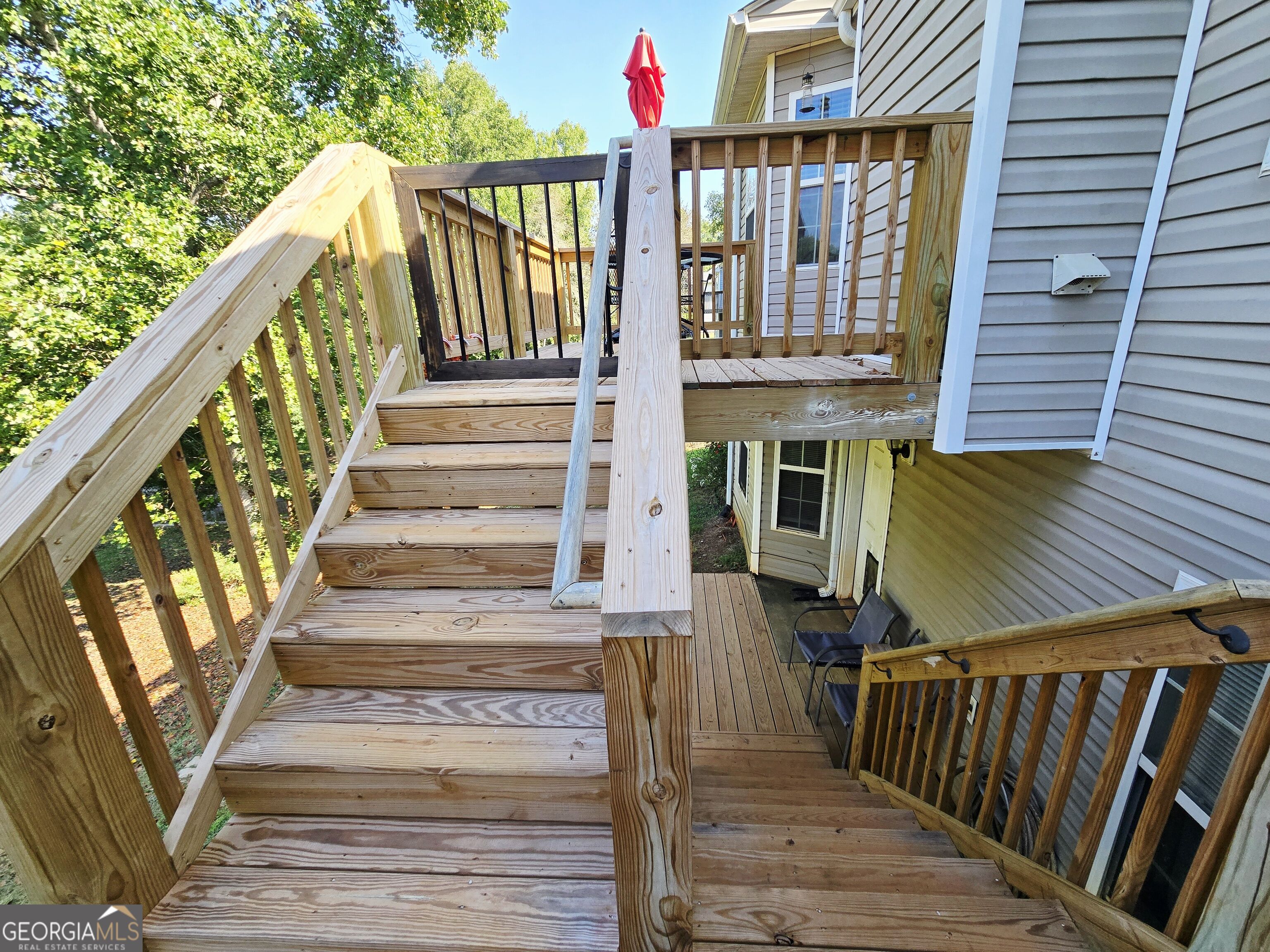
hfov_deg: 106.2
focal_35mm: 13
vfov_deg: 89.9
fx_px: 477
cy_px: 476
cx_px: 635
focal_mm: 2.2
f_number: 2.2
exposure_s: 1/455
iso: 50
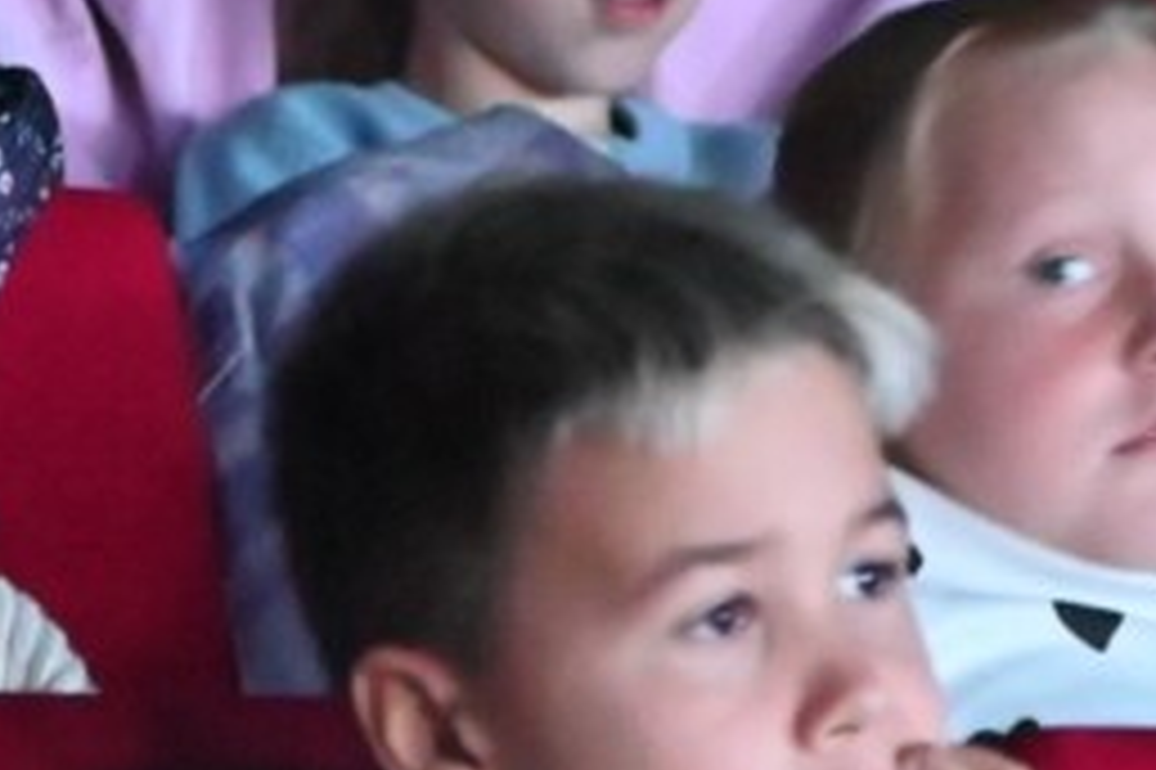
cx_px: -148
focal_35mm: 701
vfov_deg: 2.0
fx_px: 22495
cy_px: 27
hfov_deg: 2.9
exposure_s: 1/60
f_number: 4.8
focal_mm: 100
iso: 14400
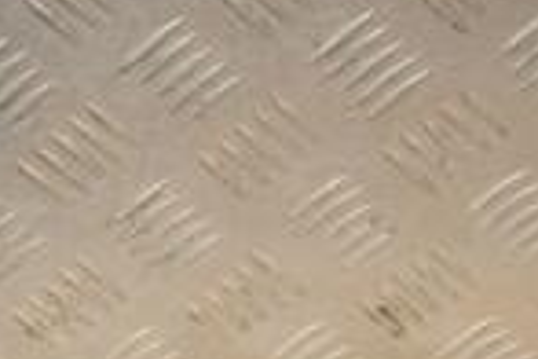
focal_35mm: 159
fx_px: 2376
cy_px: 502
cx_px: -260
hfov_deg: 12.3
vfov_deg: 8.5
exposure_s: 1/200
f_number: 5.6
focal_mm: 26
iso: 800
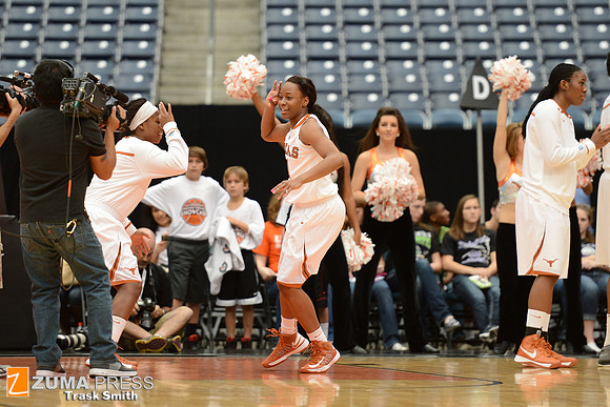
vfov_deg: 6.9
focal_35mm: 200
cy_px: 204
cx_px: 305
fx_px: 3390
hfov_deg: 10.3
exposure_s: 1/1250
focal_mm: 200
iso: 1250
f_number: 2.8
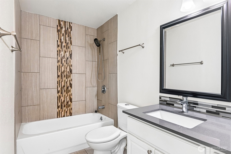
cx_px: 116
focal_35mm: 19
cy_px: 77
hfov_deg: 86.9
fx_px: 122
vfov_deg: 64.5
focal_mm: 19
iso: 400
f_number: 8
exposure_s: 1/15
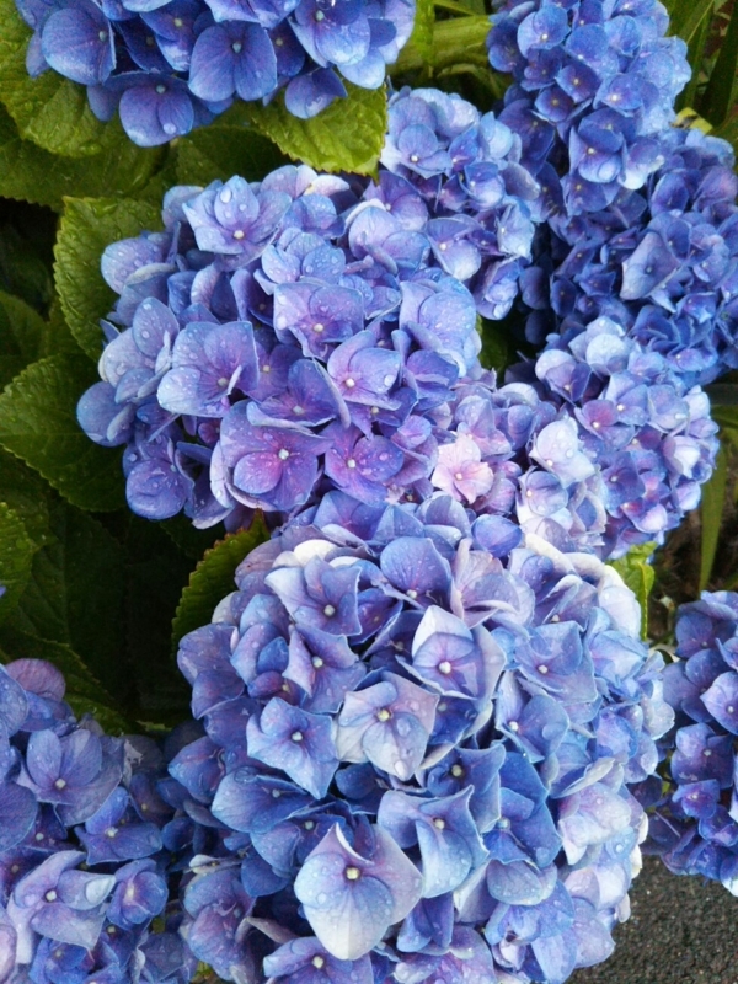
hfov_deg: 46.8
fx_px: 853
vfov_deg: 60.0
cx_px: 369
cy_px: 492
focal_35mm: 30
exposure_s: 1/120
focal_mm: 4
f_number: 2.2
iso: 200
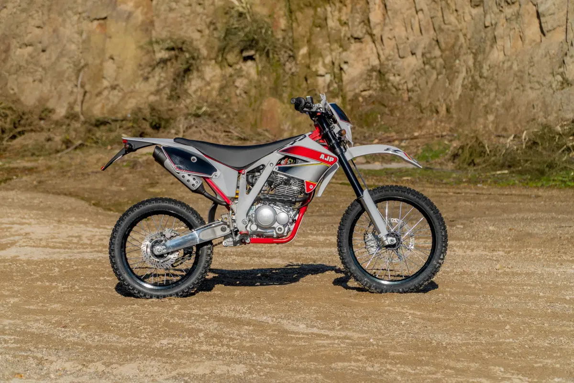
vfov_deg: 10.6
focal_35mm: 129
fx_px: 2057
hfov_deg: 15.9
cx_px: 287
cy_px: 192
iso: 100
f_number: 4
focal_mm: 86
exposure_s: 1/2000
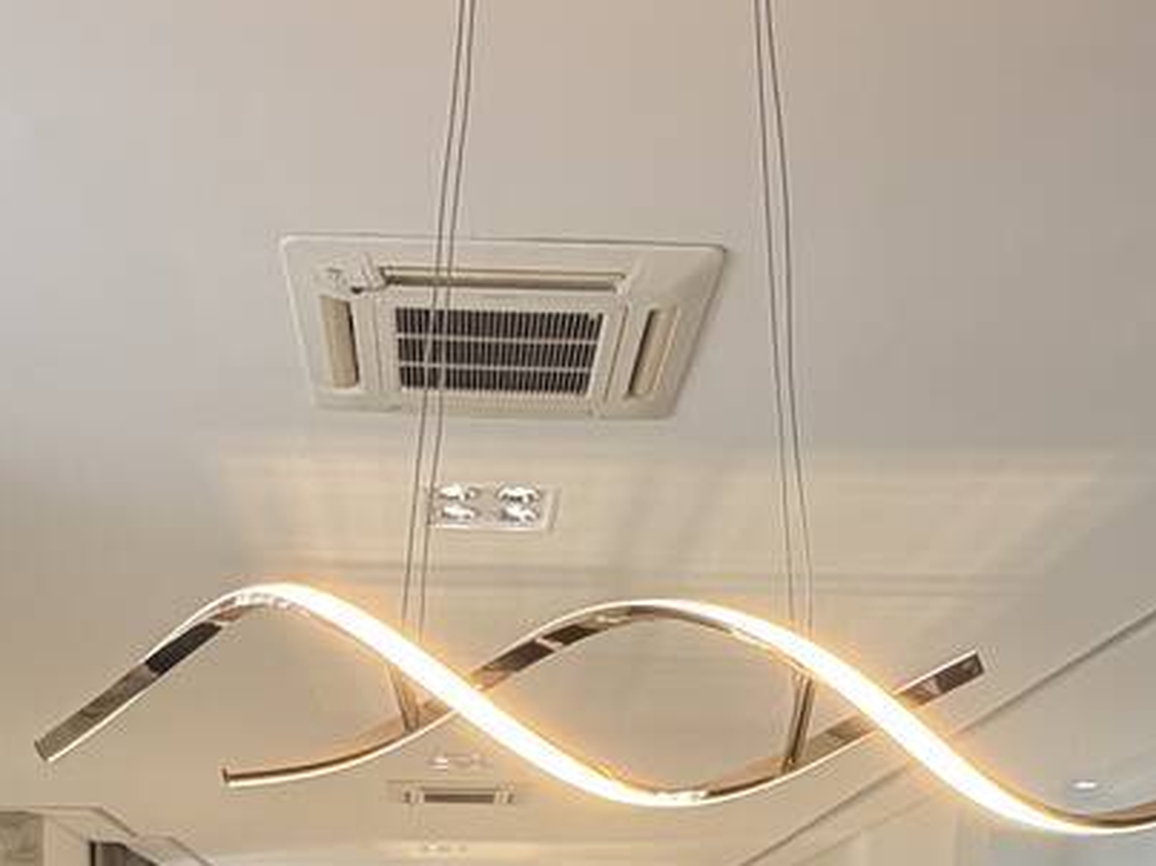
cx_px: 493
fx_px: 1669
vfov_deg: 23.4
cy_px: 1296
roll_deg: -0.4
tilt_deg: -8.2
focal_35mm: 50
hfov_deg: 38.1
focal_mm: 2.22
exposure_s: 1/120
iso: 100
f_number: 2.2
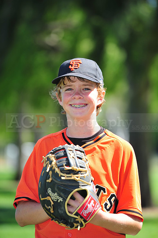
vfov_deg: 10.3
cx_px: 79
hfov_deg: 6.9
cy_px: 119
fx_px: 1318
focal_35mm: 200
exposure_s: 1/500
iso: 200
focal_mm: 200
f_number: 4.5
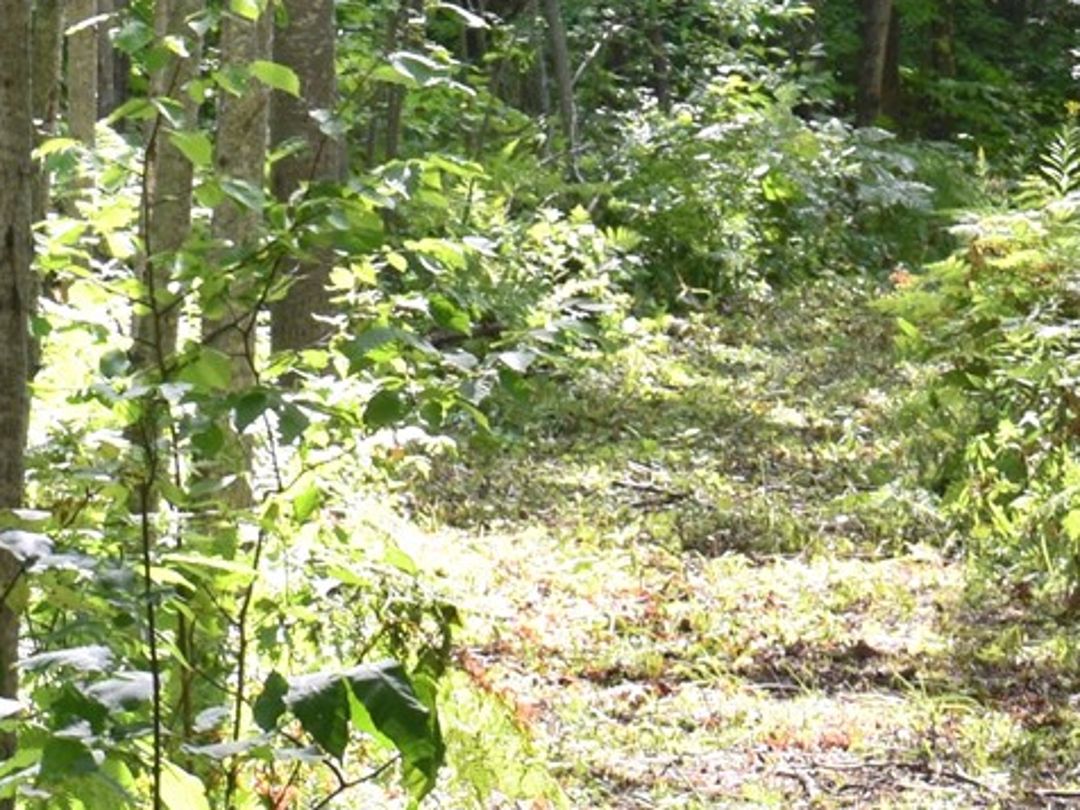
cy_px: -313
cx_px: 406
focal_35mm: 237
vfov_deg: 6.2
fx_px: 7394
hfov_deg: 8.4
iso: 400
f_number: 9
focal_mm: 36
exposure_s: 1/125
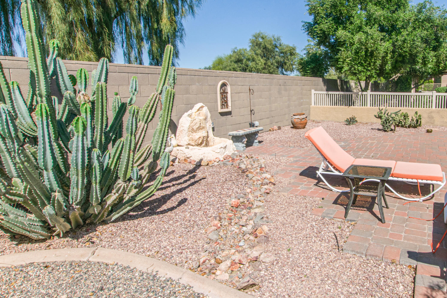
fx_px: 323
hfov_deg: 67.7
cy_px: 141
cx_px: 293
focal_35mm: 26
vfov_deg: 49.5
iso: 100
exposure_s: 1/200
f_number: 13
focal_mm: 12
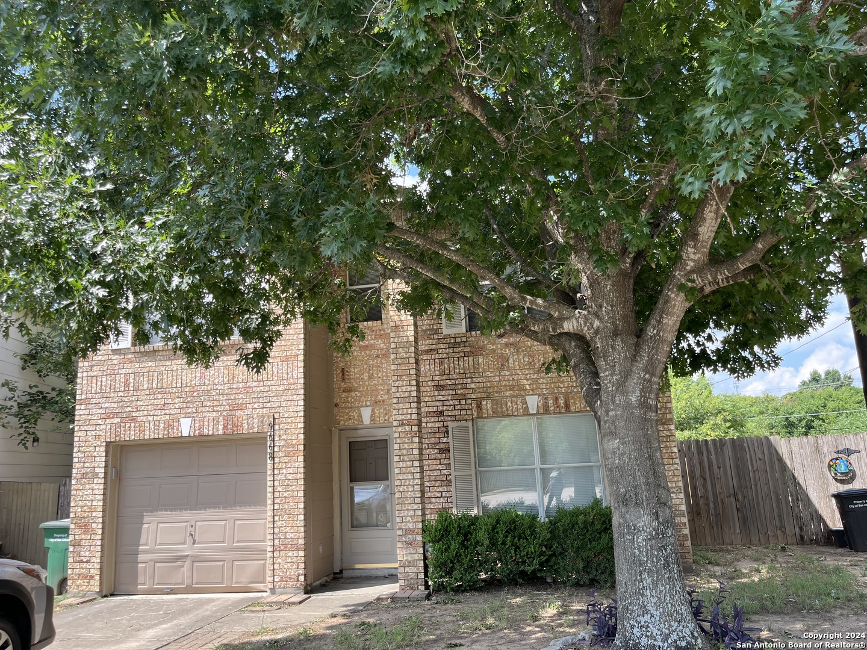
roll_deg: +2.7
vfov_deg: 53.1
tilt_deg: +14.0
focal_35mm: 26
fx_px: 651
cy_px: 325
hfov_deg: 67.3
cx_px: 434
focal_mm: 5.1
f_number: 1.6
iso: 50
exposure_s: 1/766
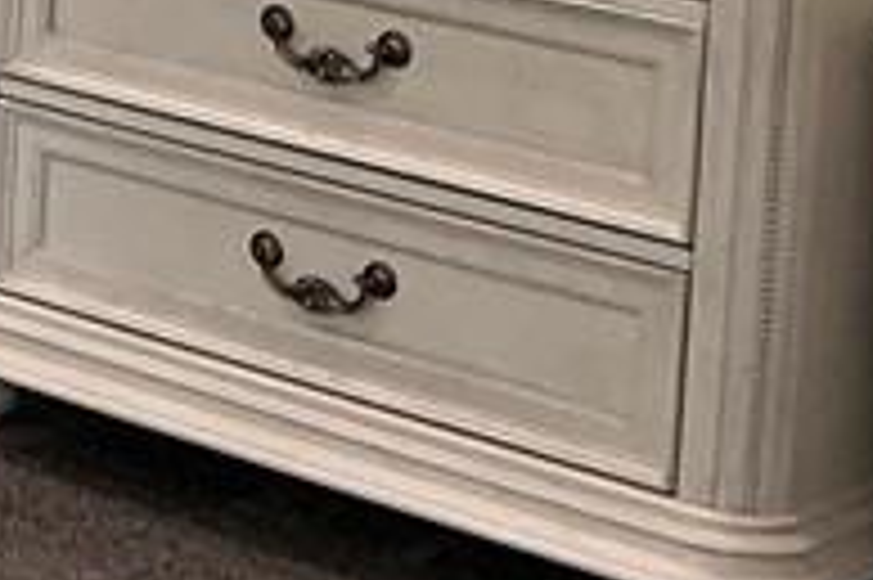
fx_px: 3852
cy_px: -522
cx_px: -716
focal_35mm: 159
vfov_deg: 8.3
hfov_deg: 11.9
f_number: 1.8
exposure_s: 1/60
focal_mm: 3
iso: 80
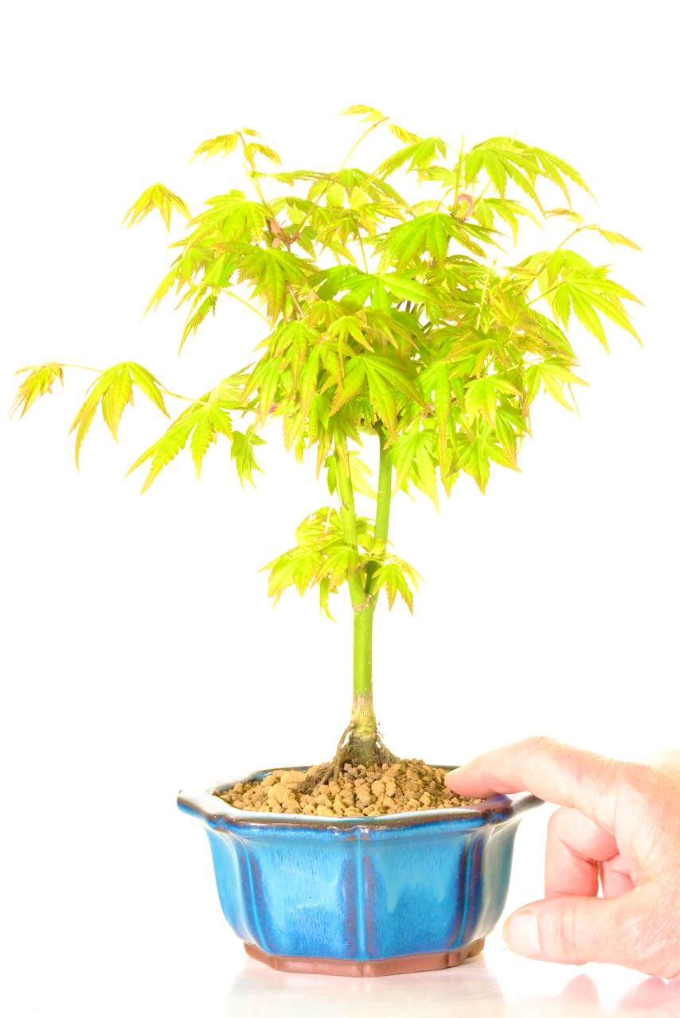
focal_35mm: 174
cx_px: 340
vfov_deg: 11.8
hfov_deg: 7.9
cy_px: 509
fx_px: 4927
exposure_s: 1/8
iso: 4000
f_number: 14
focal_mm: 115.9
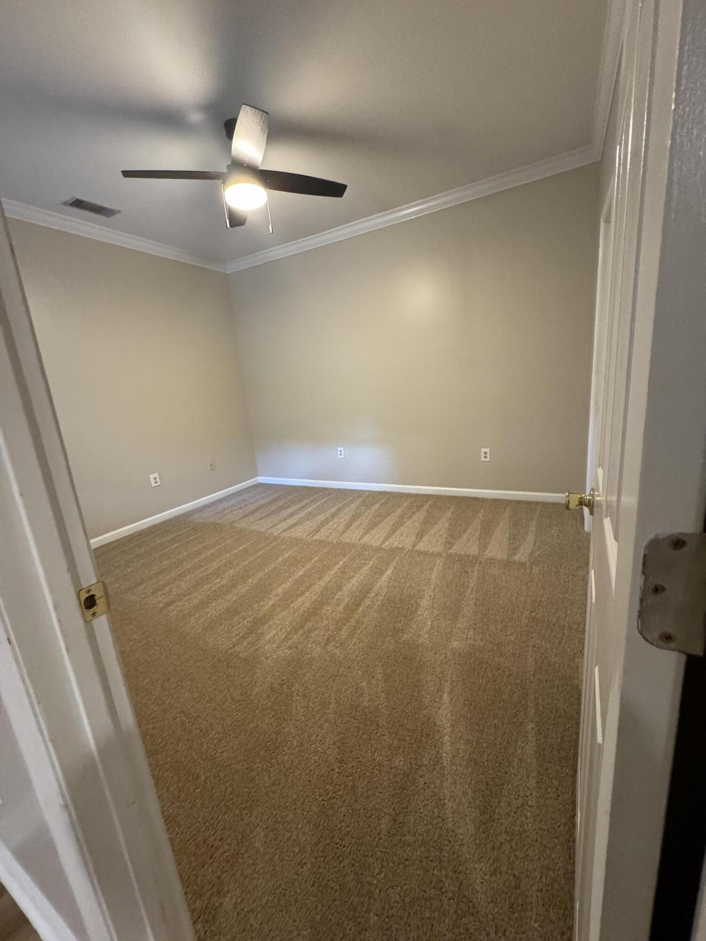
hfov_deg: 85.7
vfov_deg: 102.1
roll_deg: +6.0
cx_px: 353
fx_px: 381
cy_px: 470
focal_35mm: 14
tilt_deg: -13.0
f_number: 2.2
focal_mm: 2.22
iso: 800
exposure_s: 1/60
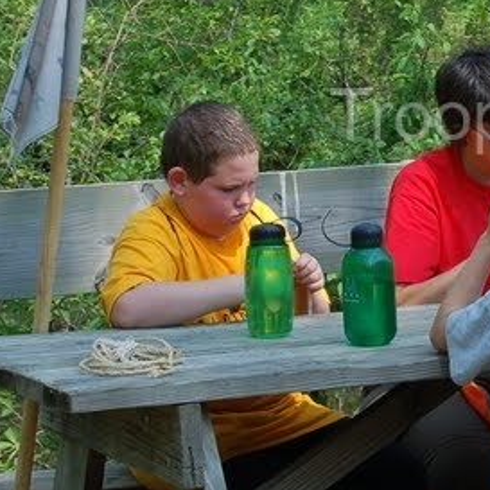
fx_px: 3287
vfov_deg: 8.5
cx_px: 653
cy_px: 122
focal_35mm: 205
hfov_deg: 8.4
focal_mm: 55
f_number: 8
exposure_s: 1/250
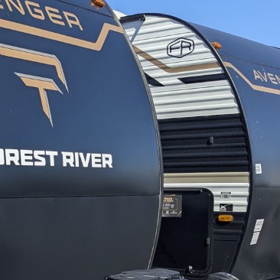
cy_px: 221
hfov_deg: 18.3
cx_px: -172
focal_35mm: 81
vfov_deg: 21.2
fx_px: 741
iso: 44
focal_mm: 6.81
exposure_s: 1/2833
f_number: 1.85
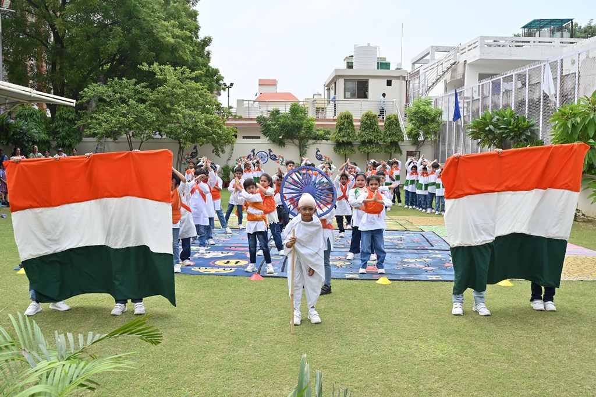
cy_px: 198
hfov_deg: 54.5
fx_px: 579
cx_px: 298
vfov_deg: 37.8
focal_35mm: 35
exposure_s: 1/250
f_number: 11
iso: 250
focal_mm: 35
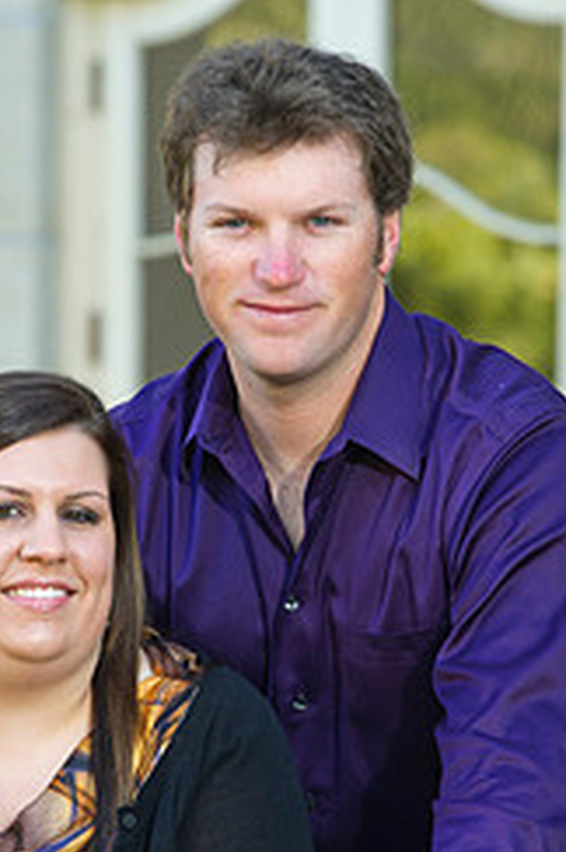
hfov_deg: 3.7
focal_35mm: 369
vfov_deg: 5.6
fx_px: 8726
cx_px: 246
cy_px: 656
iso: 400
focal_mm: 200
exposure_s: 1/60
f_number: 5.6
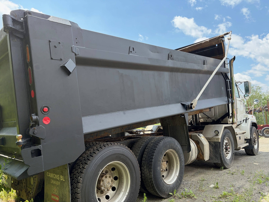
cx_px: 134
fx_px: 202
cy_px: 101
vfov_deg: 53.1
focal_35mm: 26
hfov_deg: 67.3
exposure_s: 1/1517
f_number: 1.6
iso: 64
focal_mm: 5.96
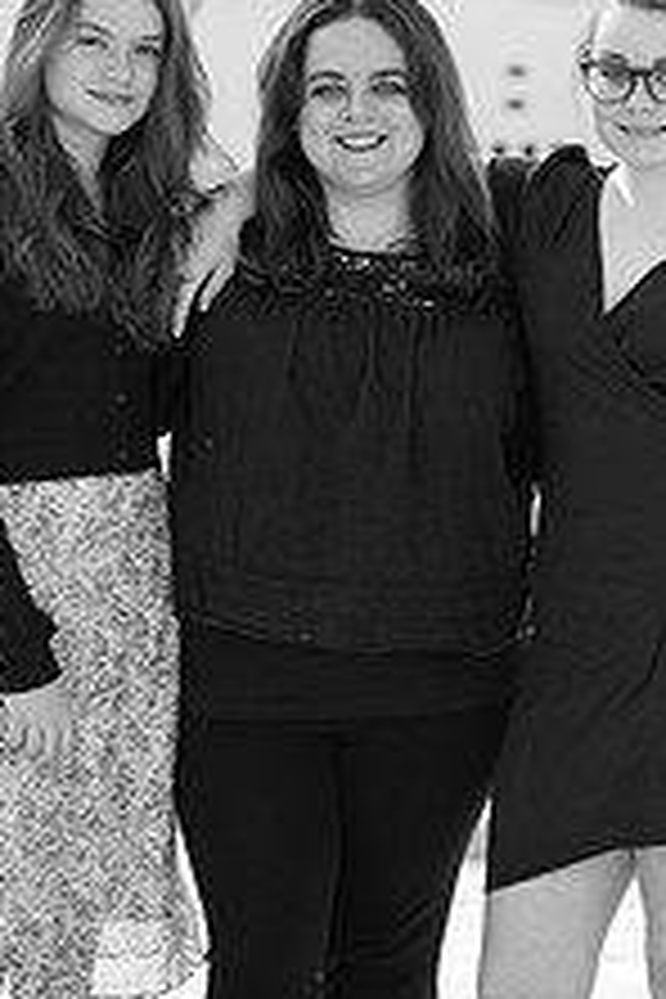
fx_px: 5522
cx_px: 346
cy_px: 432
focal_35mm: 199
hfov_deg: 6.9
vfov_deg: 10.3
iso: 800
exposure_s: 1/1600
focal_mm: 98
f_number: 4
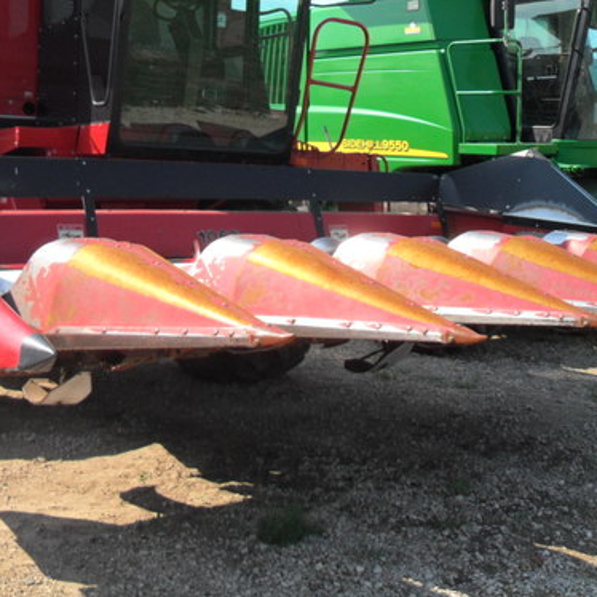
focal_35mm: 45
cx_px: 227
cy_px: 298
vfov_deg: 37.6
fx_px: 878
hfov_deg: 37.3
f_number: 8.9
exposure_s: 1/90
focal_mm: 6.2
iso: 100
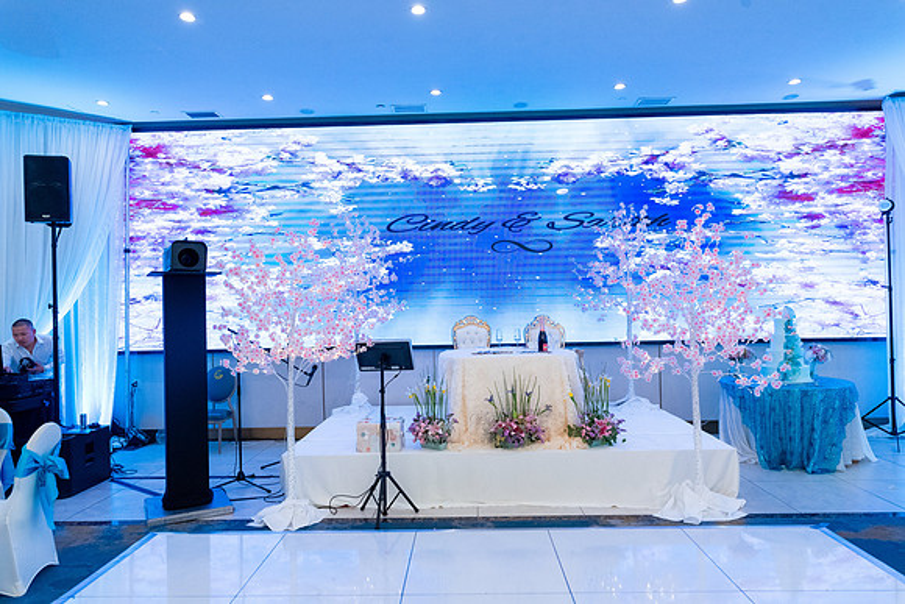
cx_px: 452
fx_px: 603
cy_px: 302
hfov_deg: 73.7
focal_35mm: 24
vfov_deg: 53.2
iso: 3200
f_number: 5.6
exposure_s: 1/250
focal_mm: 24
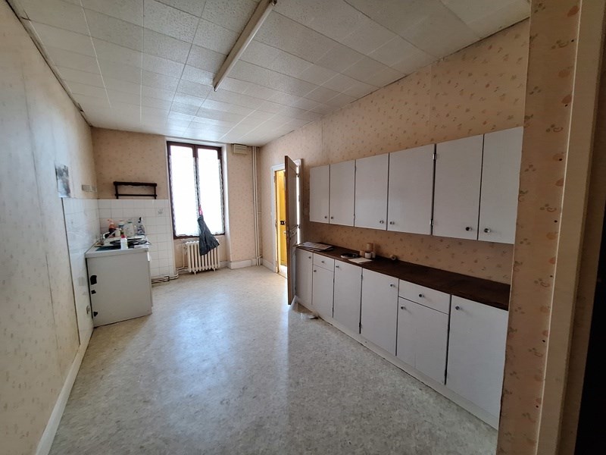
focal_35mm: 13
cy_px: 228
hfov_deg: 106.2
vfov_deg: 89.9
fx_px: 228
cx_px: 303
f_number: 2.2
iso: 200
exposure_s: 1/33
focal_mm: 1.74
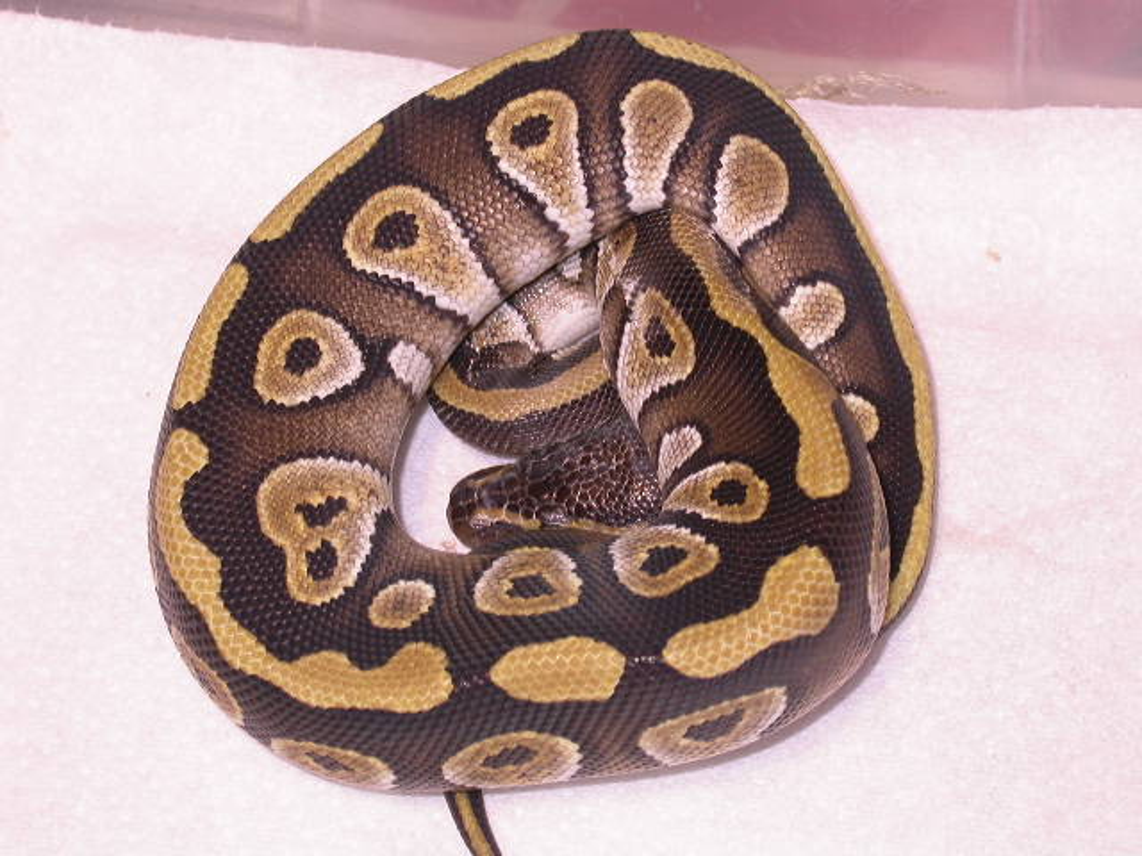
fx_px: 3695
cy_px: 428
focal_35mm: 112
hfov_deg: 17.6
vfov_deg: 13.2
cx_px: 571
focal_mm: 23.3
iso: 100
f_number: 4.2
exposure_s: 1/60.3
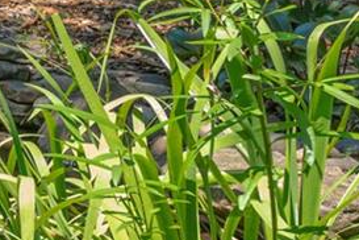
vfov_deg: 8.5
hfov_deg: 9.7
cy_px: -297
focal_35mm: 150
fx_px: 1496
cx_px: -790
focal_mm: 20
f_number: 7.1
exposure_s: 1/60
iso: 125
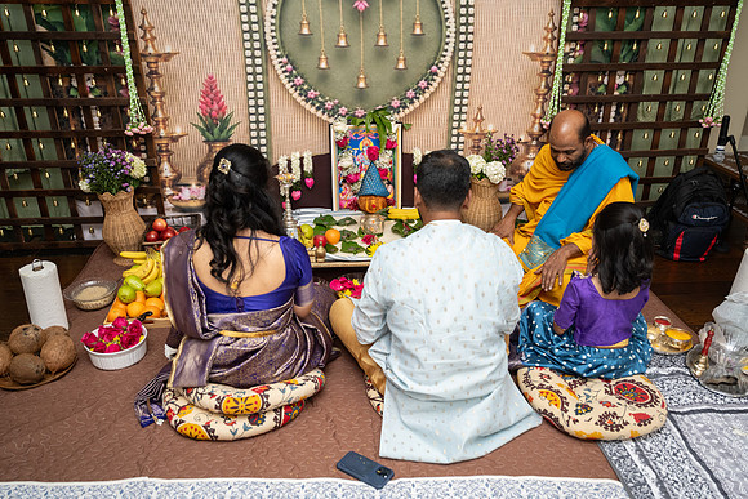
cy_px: 250
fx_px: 610
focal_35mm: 29
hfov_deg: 63.0
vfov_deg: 44.5
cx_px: 374
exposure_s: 1/160
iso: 1000
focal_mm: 29
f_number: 3.2
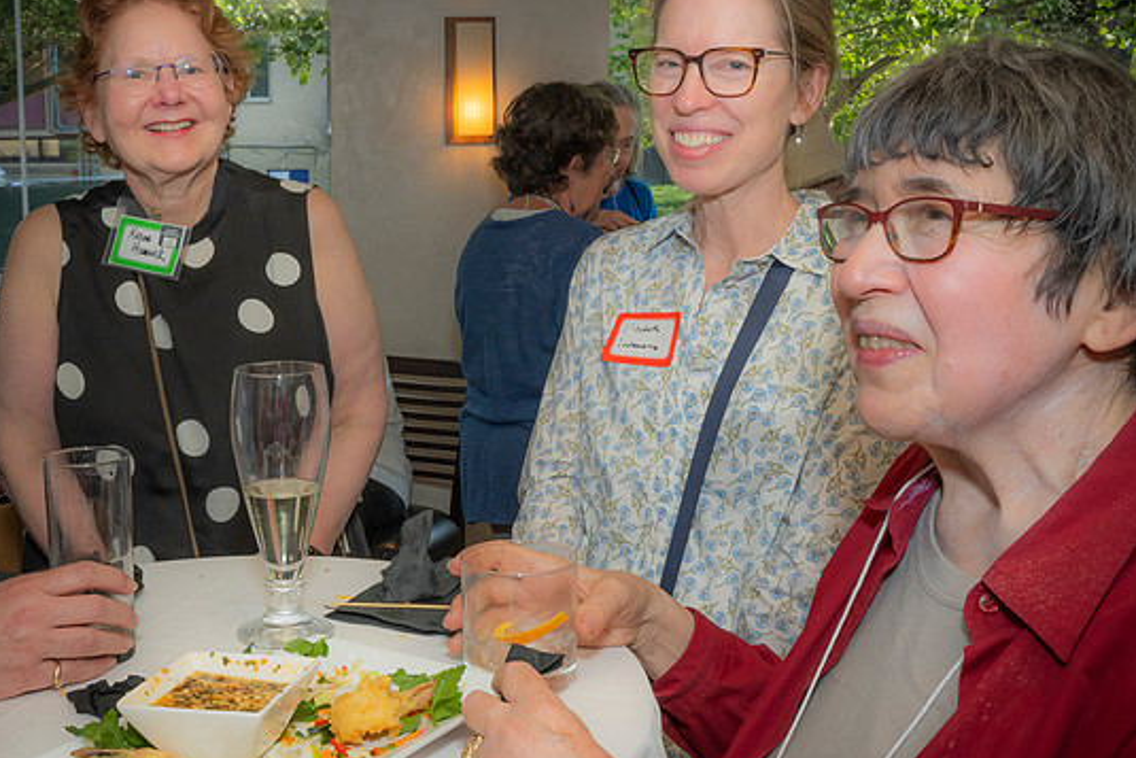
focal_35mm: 44
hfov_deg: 44.0
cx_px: 409
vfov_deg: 30.5
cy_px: 339
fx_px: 1389
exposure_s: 1/60
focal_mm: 28.5
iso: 250
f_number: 16
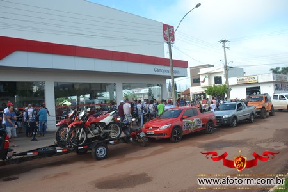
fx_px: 240
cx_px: 144
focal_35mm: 30
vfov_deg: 43.6
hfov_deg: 61.9
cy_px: 96
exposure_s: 1/160
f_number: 6.3
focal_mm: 20
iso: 100
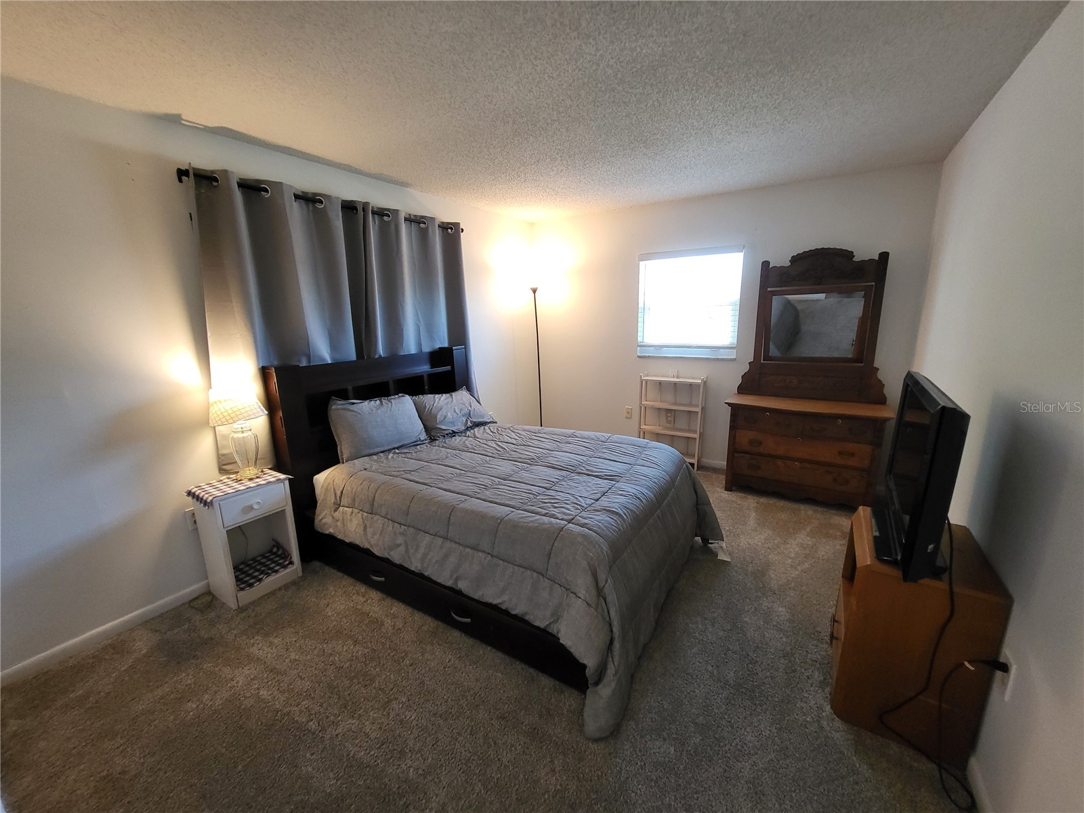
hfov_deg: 106.2
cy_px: 406
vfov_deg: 89.9
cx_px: 542
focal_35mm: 13
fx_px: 407
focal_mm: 1.74
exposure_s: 1/60
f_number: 2.2
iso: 320
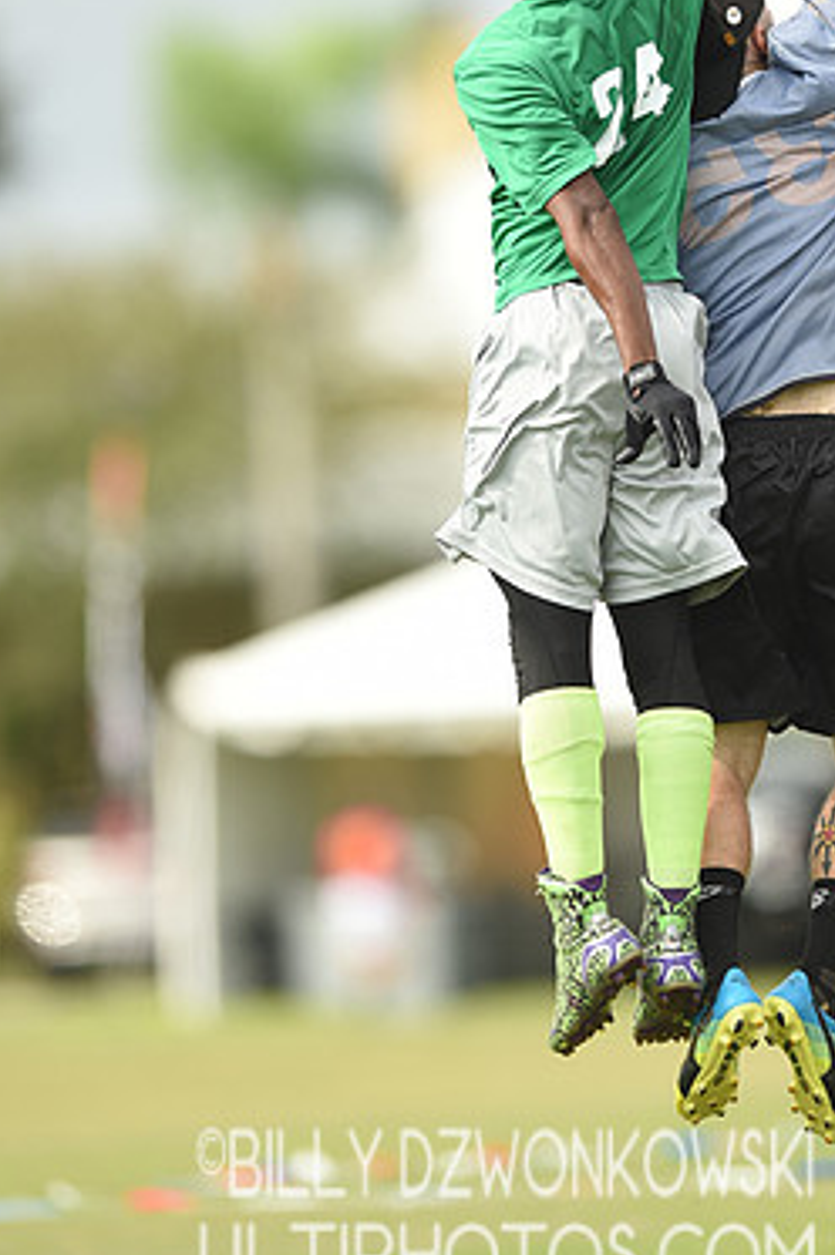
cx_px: 515
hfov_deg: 2.2
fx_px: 21679
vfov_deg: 3.3
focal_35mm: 622
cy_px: 363
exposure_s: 1/1250
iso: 160
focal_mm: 400
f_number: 2.8
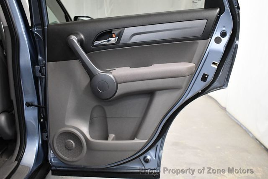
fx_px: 268
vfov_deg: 36.9
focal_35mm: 36
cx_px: 134
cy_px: 90
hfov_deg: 53.1
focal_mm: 18
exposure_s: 1/125
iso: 3200
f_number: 3.5
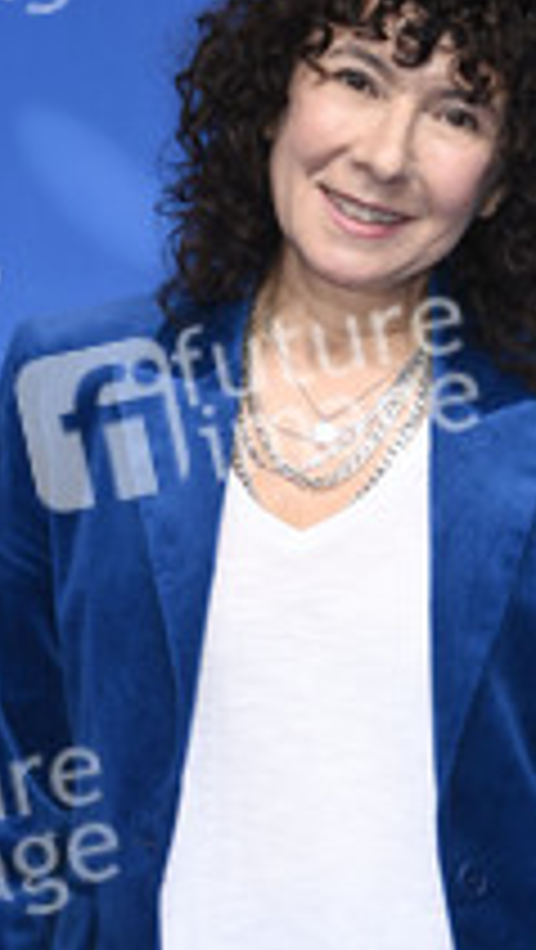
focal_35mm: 208
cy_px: 630
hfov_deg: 5.8
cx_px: 378
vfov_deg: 10.3
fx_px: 5245
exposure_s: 1/250
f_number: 5.6
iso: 1250
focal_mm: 105
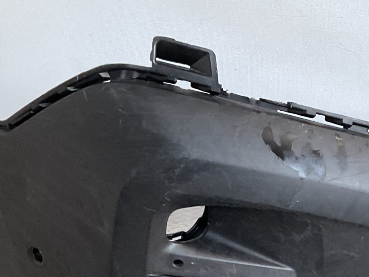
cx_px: 361
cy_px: 281
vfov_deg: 19.8
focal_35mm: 72
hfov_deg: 25.8
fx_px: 767
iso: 64
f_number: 1.8
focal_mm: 3
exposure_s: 1/100
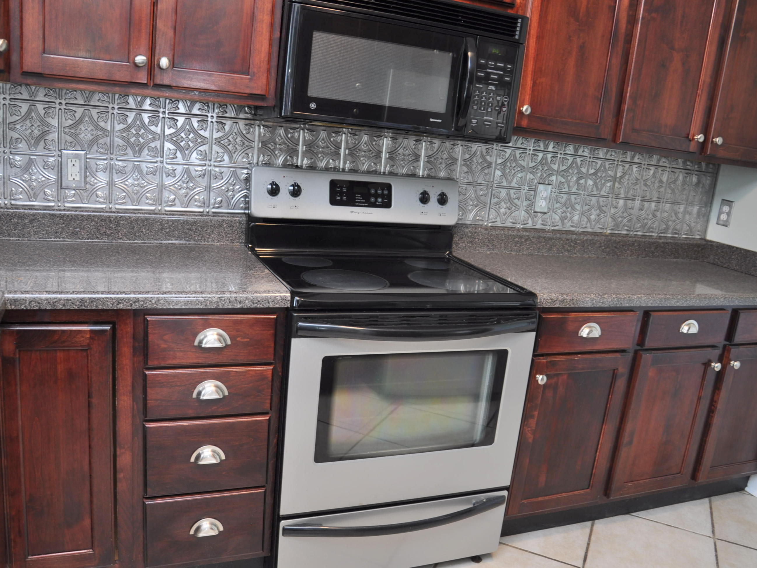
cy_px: 282
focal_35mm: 30
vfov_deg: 46.8
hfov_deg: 59.9
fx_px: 656
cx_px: 396
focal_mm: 18
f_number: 3.5
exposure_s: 1/10
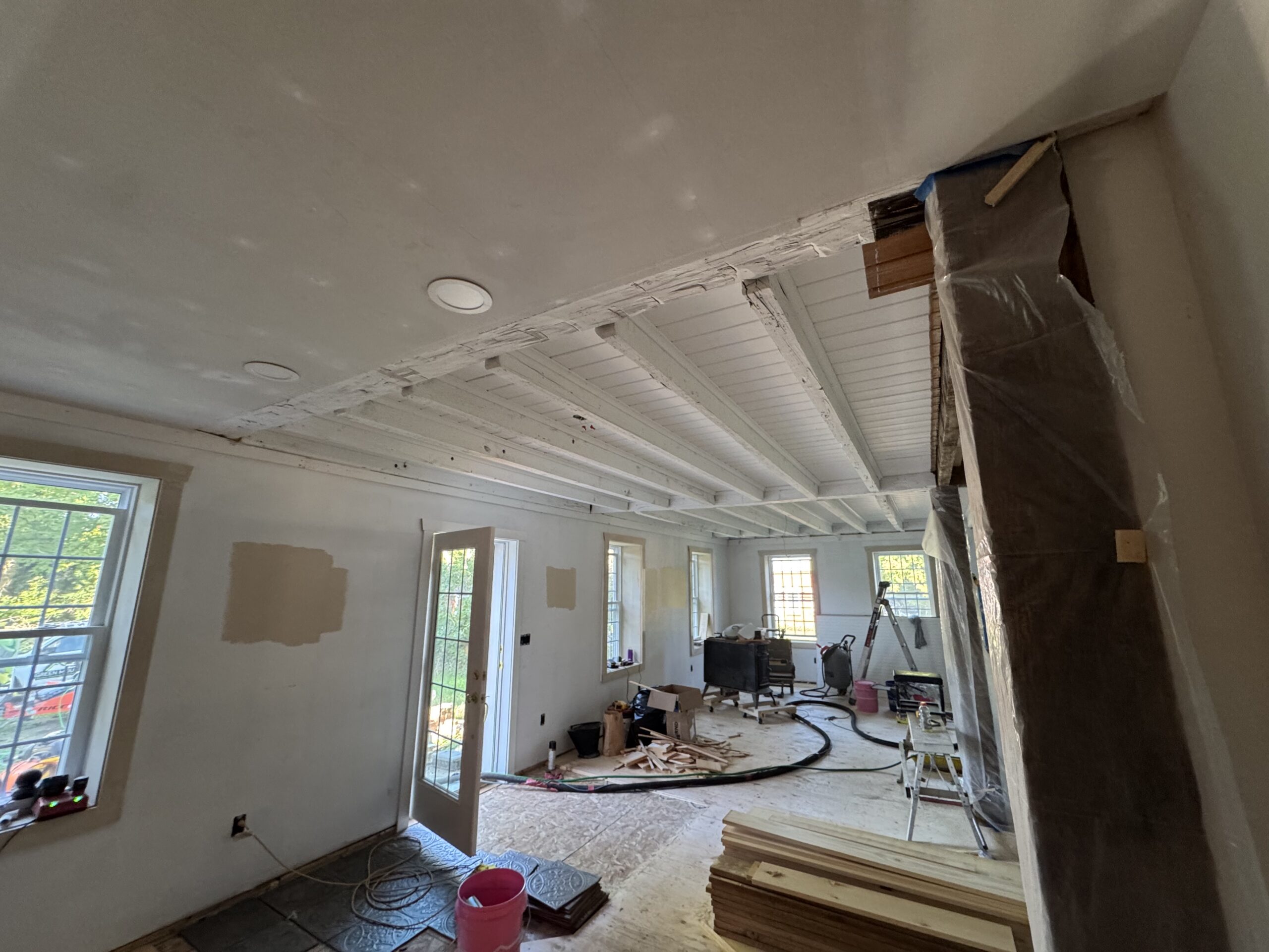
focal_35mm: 14
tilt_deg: +13.5
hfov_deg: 102.1
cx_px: 634
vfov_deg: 85.7
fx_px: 513
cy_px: 476
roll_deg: +1.1
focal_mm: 2.22
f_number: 2.2
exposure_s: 1/60
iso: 320
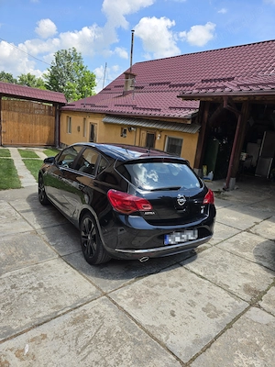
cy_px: 184
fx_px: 244
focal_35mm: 23
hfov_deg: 58.9
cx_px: 138
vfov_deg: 73.9
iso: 12
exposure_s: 1/526
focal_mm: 6.3
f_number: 1.7
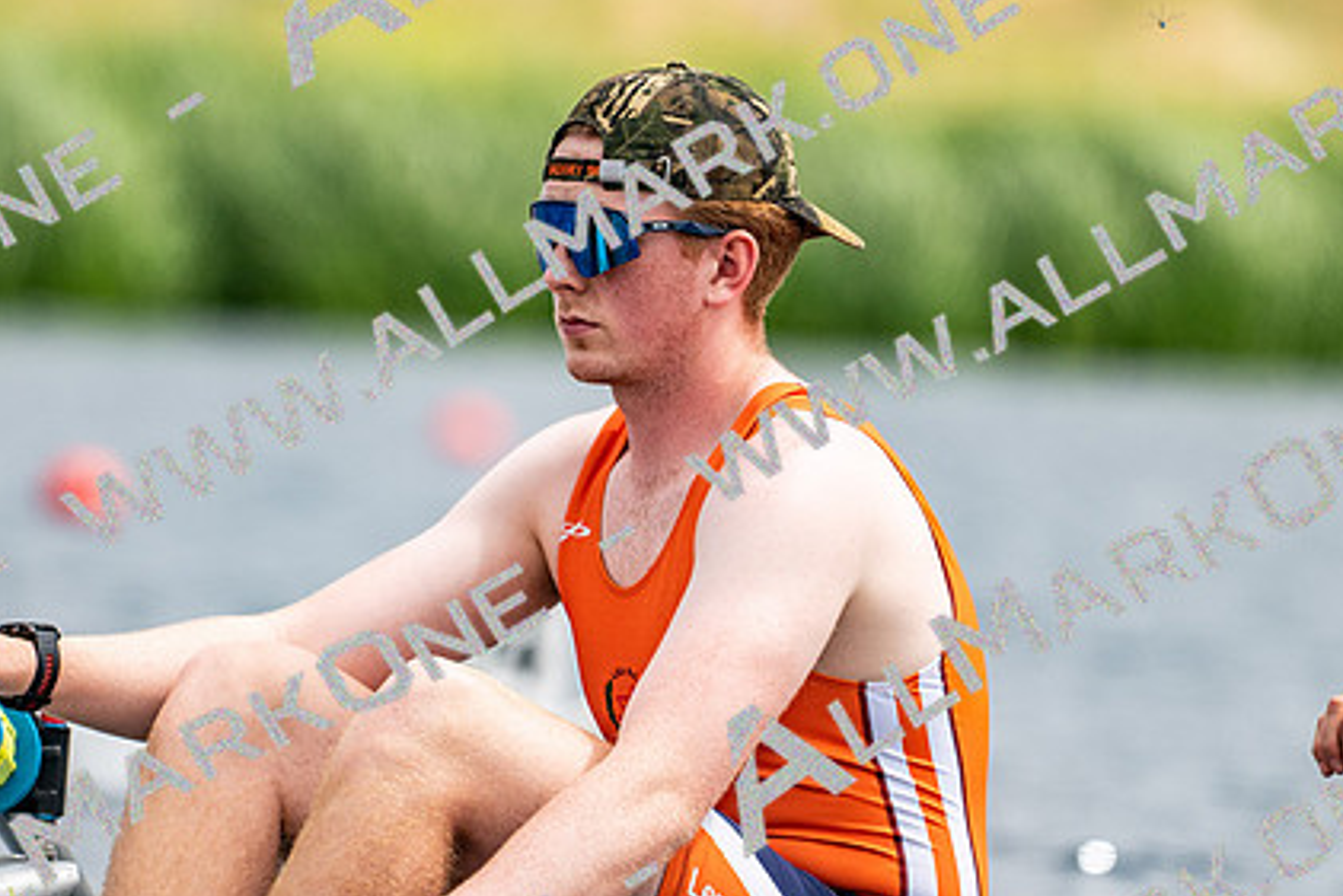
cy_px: 555
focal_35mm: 826
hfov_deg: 2.5
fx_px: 30823
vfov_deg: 1.7
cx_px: 453
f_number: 4.5
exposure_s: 1/2500
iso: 250
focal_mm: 400
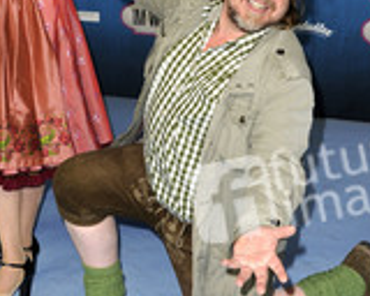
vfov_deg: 16.3
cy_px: 74
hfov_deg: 20.2
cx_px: 98
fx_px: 1029
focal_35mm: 94
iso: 1000
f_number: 5
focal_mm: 40
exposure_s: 1/200
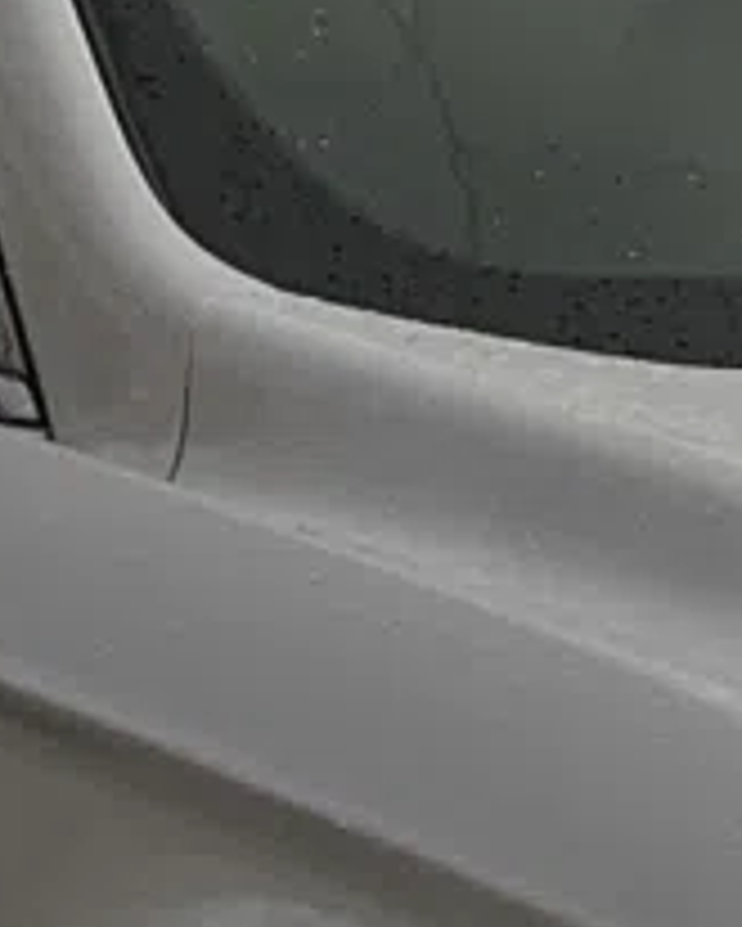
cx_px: 1066
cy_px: 1118
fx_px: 13660
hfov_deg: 3.1
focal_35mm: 498
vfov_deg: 3.9
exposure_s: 1/943
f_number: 2.8
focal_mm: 9
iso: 32
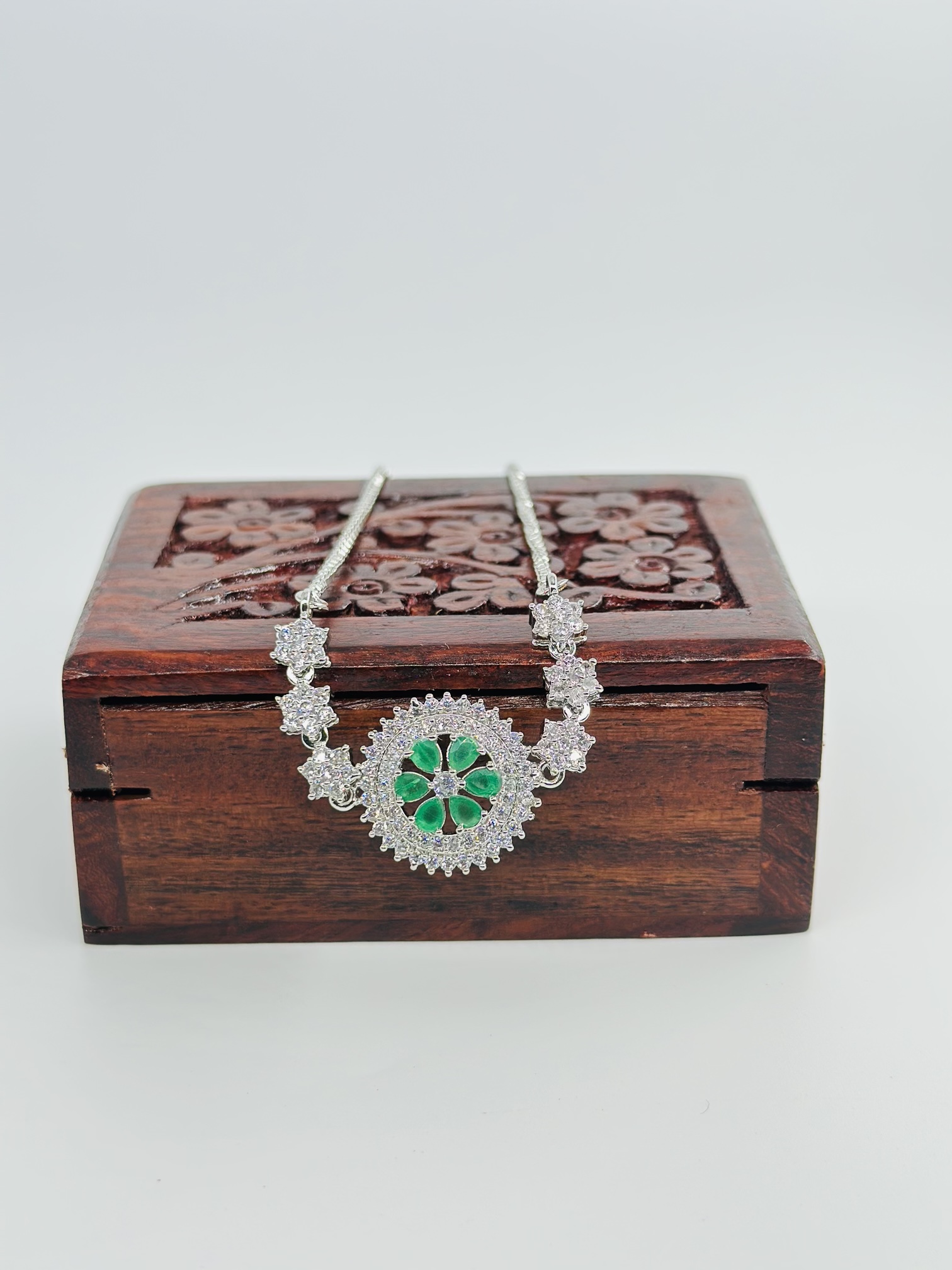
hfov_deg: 30.3
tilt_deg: -23.4
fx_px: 1760
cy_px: 635
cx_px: 476
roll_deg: -1.0
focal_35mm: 48
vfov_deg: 39.7
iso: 80
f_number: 1.78
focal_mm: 6.86
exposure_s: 1/508
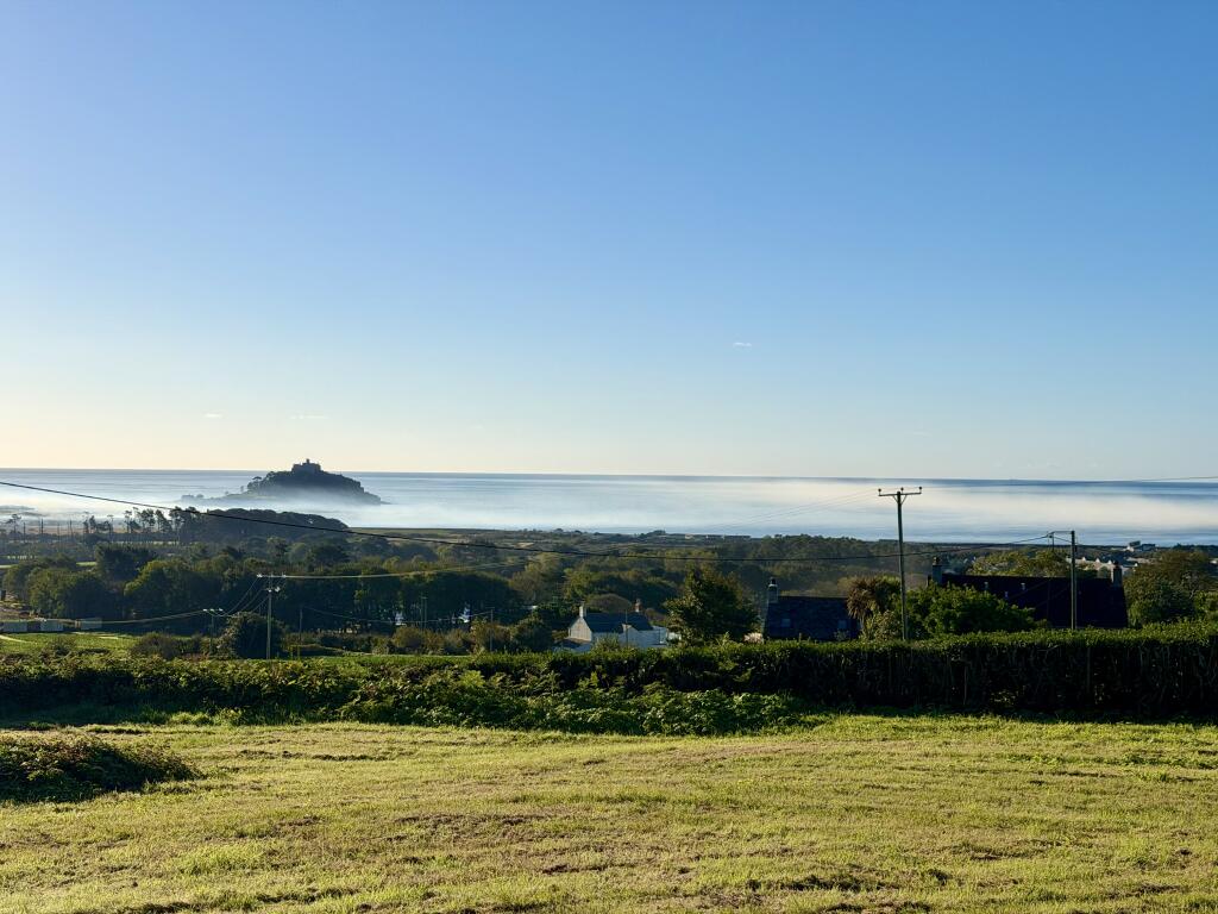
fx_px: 1689
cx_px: 609
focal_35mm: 48
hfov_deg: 39.7
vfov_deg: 30.3
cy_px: 457
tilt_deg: -0.1
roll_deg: -0.7
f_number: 1.78
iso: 64
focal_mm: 6.76
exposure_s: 1/9901
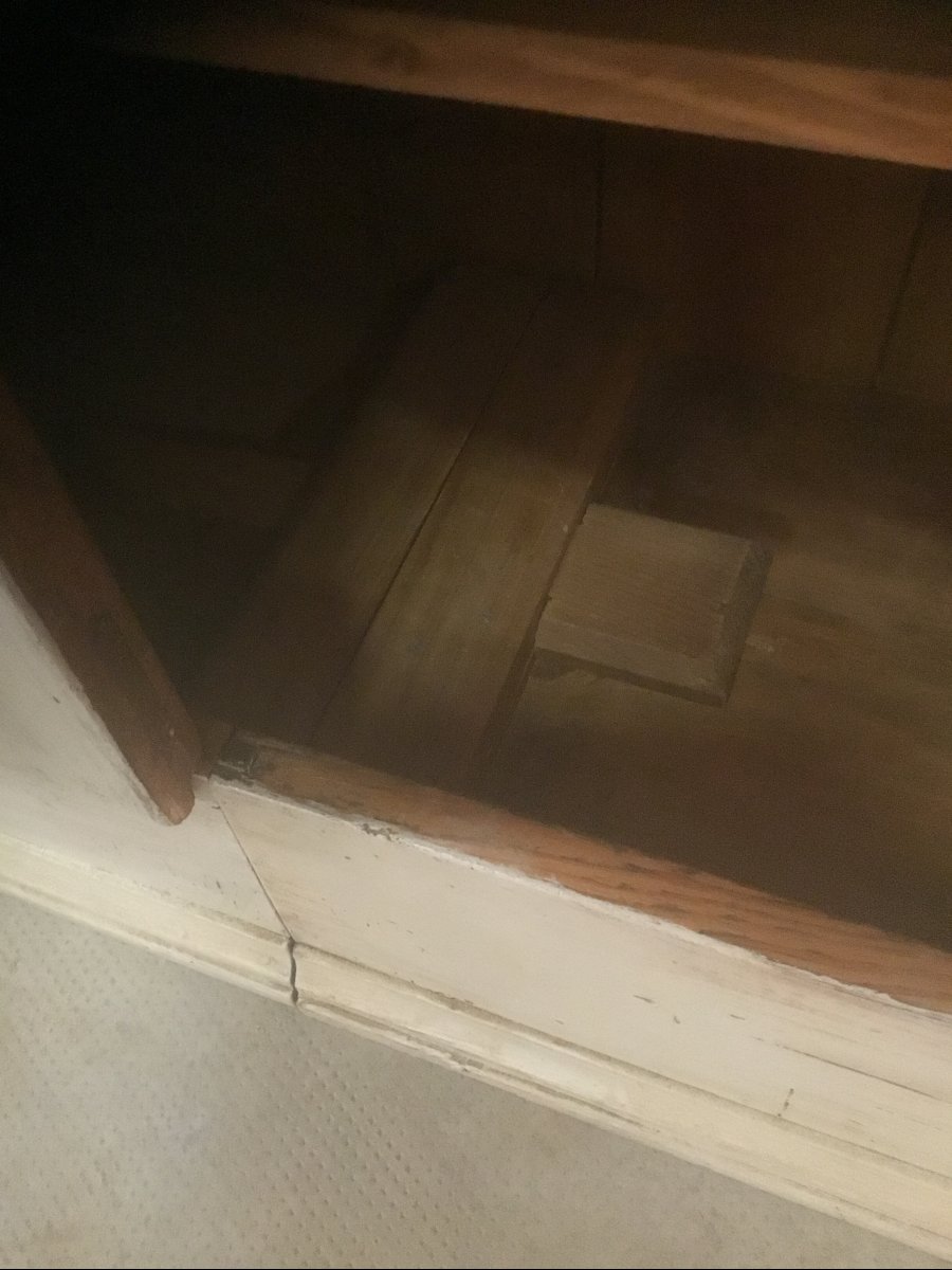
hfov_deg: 45.4
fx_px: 1137
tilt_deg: -55.5
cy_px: 635
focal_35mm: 31
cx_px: 476
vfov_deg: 58.4
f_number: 2.4
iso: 800
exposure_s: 1/17
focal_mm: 3.3
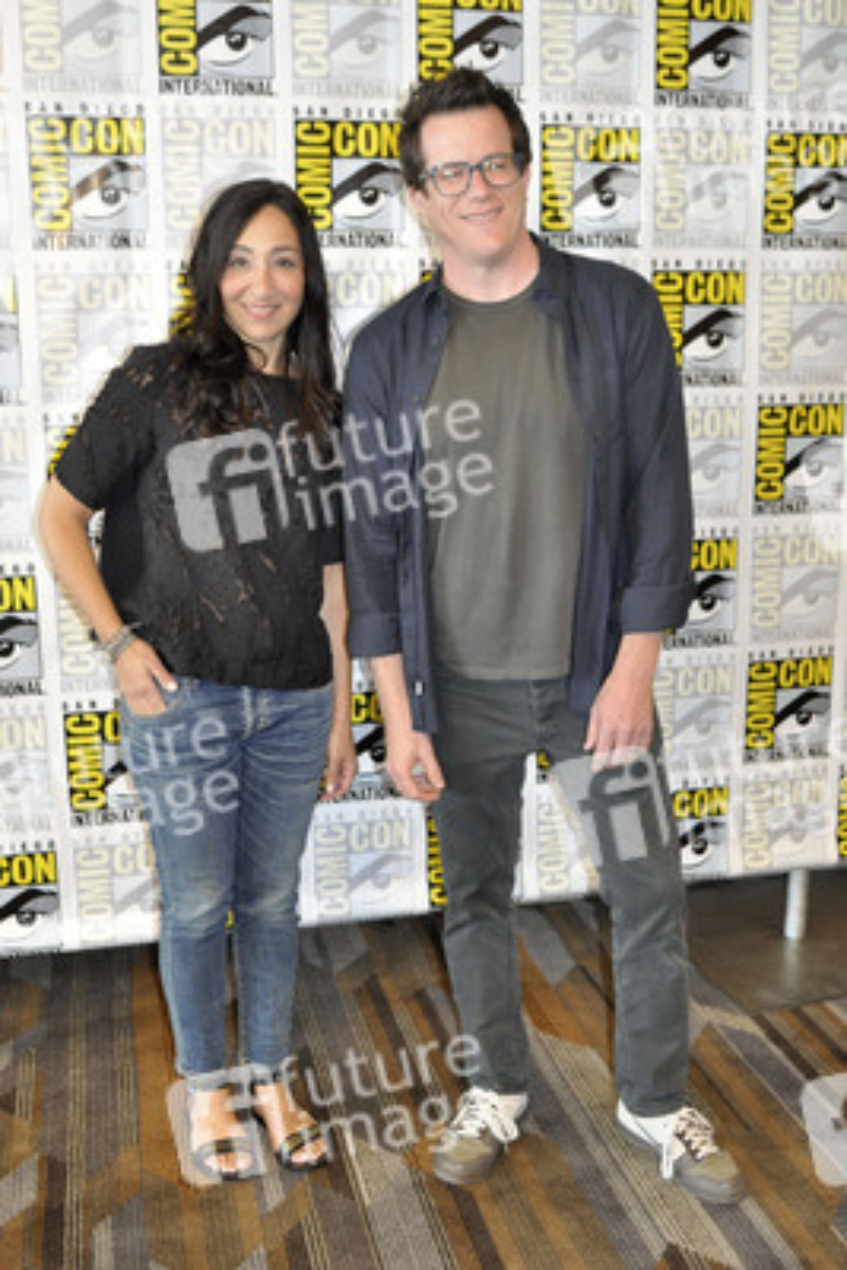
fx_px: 1269
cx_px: 424
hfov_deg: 36.9
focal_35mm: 36
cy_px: 635
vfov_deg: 53.1
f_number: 4.5
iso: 1000
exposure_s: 1/60
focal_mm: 24
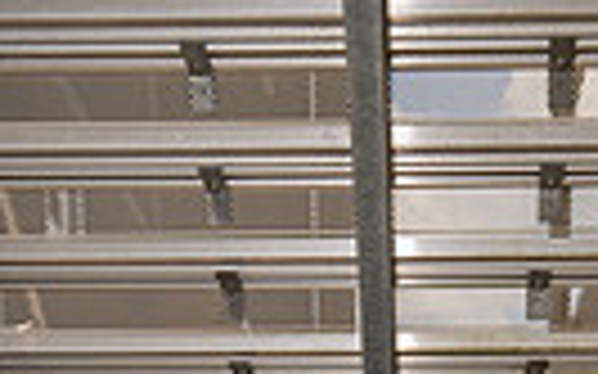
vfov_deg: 10.2
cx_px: 373
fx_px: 1743
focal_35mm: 107
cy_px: 969
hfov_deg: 19.4
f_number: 7.1
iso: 100
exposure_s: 1/250
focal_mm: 31
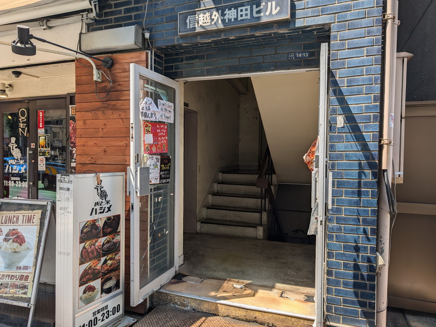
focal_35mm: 24
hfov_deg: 71.6
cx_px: 218
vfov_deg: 56.8
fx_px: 302
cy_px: 164
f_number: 1.68
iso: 17
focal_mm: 6.9
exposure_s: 1/484
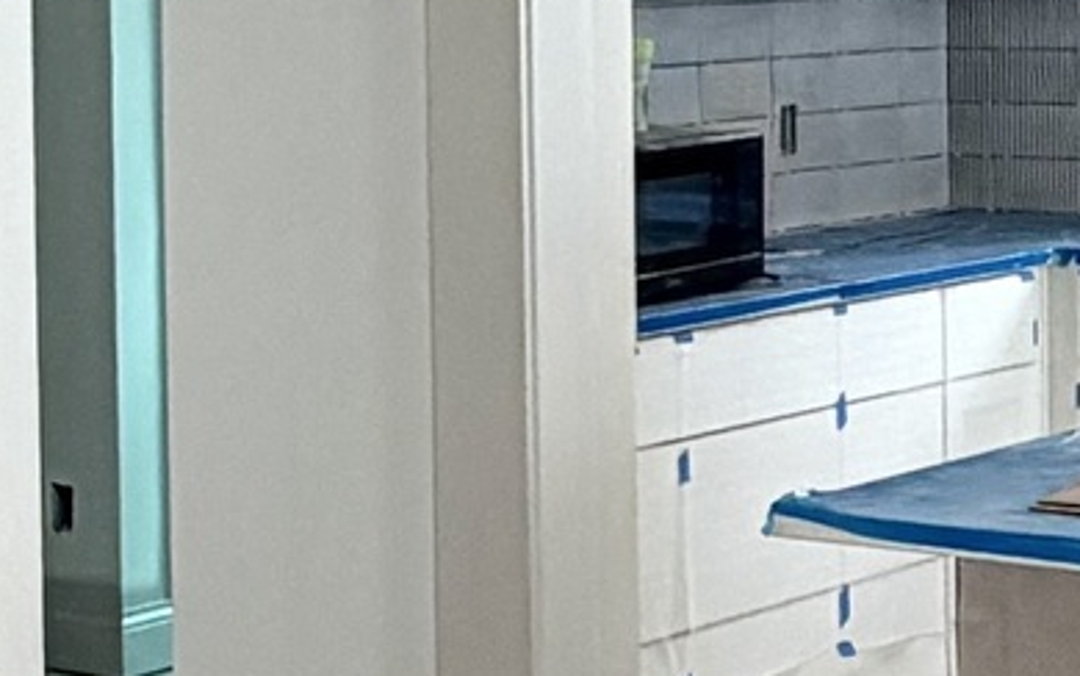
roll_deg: +0.2
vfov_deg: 11.1
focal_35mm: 117
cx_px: 958
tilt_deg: -2.5
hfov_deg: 17.6
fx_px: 3445
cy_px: 47
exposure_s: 1/121
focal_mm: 2.22
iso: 64
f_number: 2.2
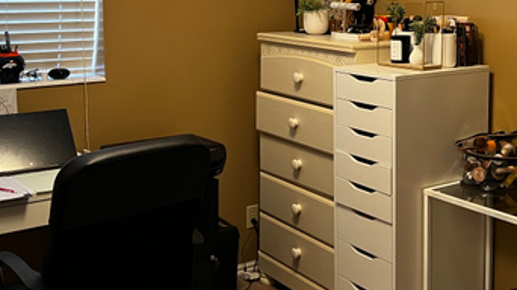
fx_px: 726
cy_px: 72
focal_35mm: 53
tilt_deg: -6.8
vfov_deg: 22.4
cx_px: 295
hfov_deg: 39.1
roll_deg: +0.1
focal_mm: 5.7
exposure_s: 1/60
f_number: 1.5
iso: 320
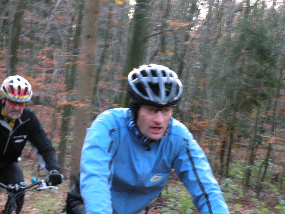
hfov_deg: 23.3
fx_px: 692
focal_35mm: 84
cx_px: 142
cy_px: 107
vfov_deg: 17.6
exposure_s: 1/72.1
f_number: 4
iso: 377
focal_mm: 14.9
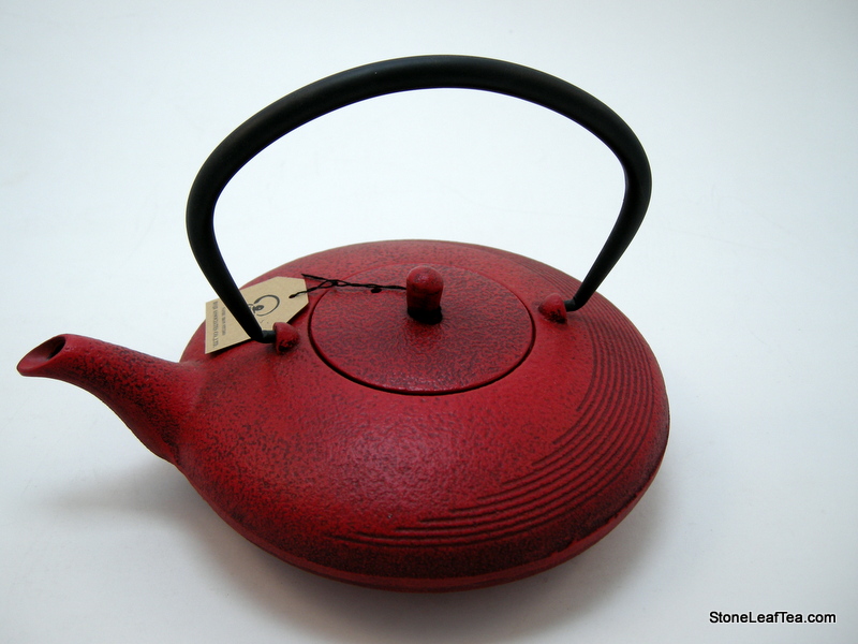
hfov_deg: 52.6
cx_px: 429
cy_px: 322
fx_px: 868
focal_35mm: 35
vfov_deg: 40.7
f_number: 2.7
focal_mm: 7.5
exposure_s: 1/75.3
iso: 64
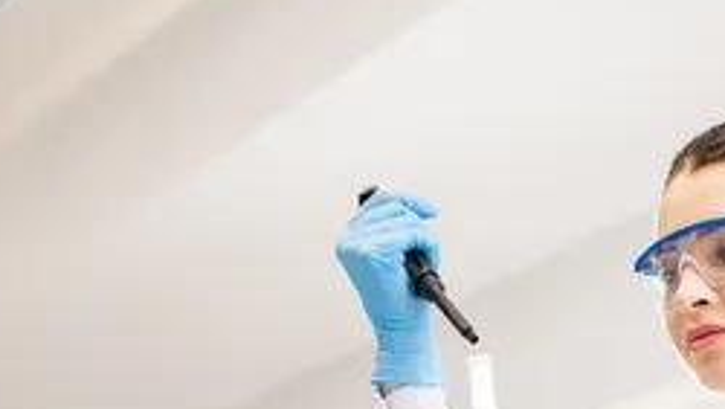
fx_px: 1654
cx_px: 525
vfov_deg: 13.6
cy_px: 532
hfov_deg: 24.5
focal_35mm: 86
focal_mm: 35
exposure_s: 1/160
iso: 400
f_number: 2.8
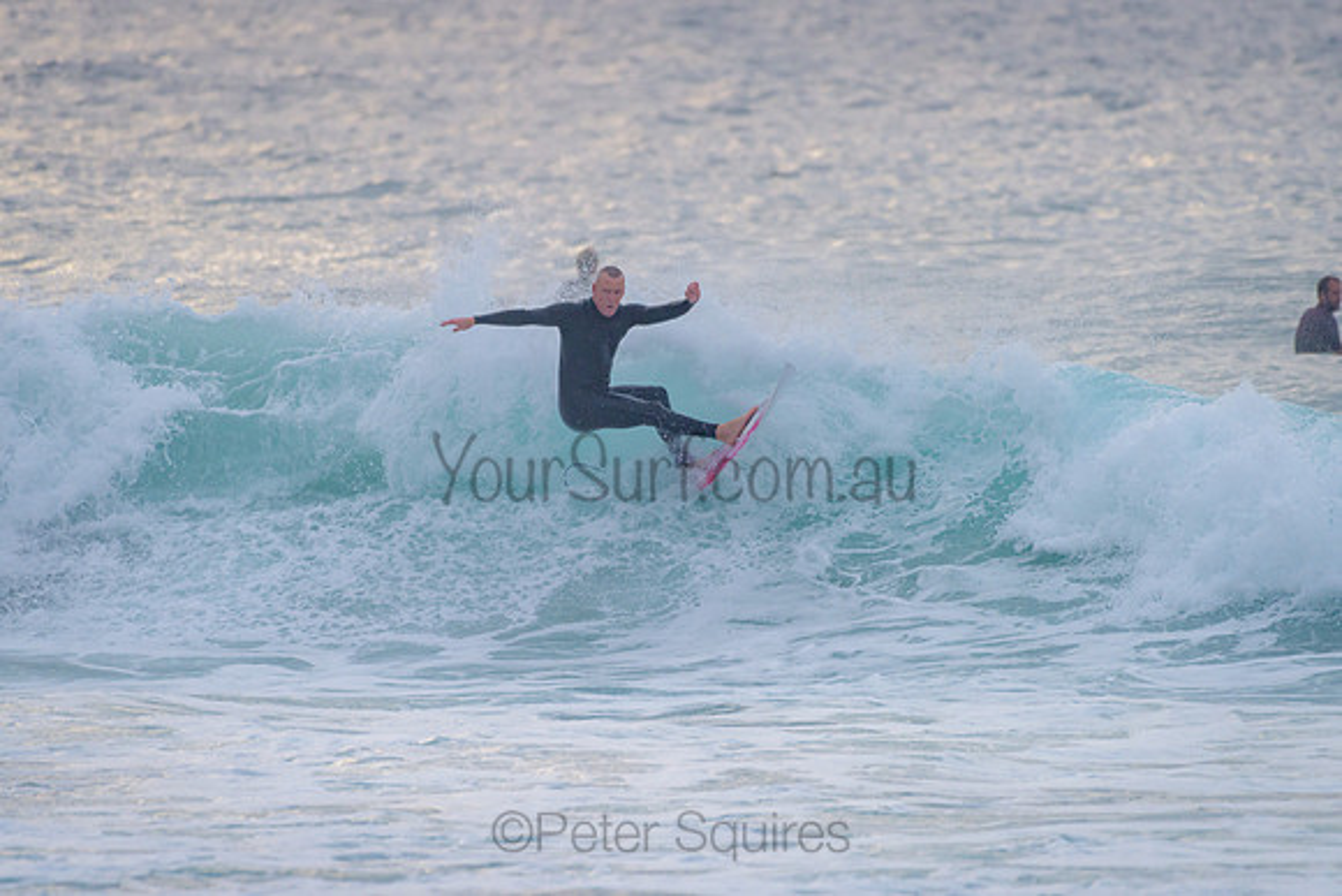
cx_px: 651
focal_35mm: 613
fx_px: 22861
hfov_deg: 3.4
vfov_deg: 2.2
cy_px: 440
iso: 360
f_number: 5.6
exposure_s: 1/1250
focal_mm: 500
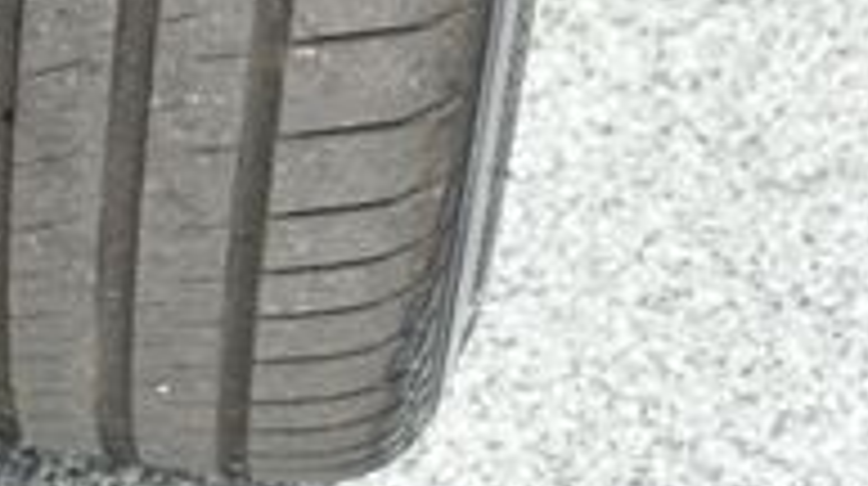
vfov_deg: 7.1
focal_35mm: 167
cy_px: -360
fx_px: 3839
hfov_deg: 12.9
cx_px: 324
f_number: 4
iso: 100
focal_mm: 32
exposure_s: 1/160
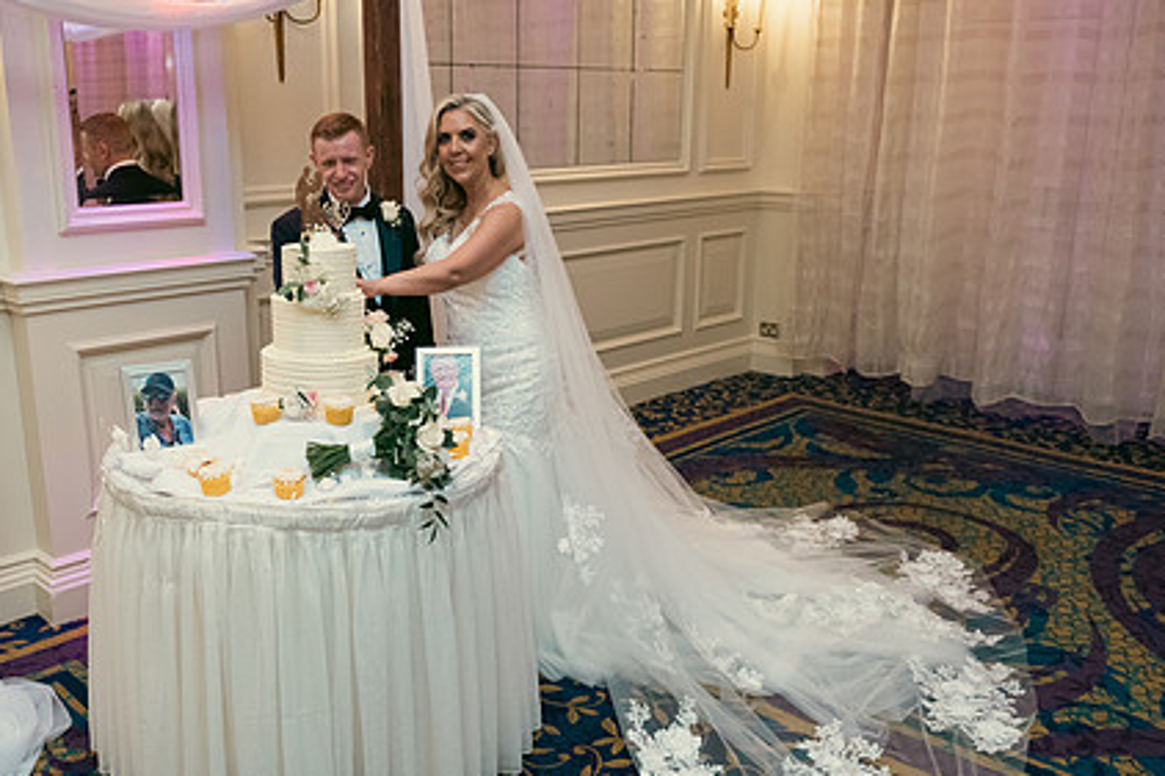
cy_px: 399
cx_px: 505
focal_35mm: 33
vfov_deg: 39.9
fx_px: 1067
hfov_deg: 57.0
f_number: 3.5
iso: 640
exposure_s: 1/160
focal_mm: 24
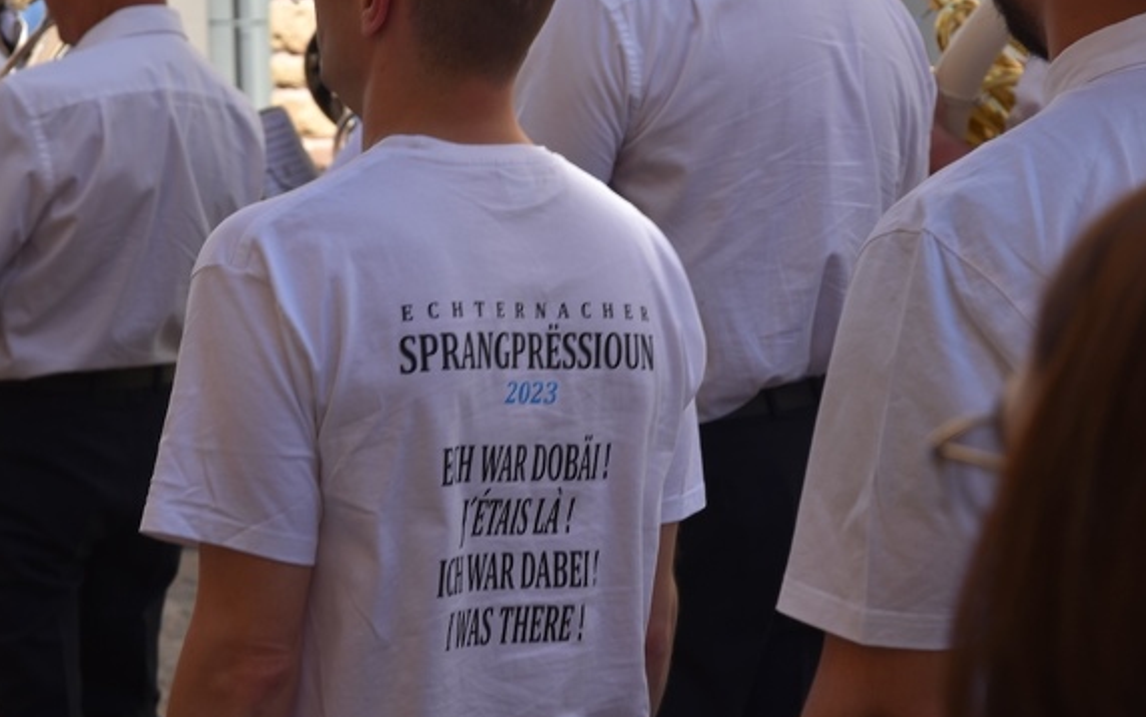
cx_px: 525
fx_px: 3749
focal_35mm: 120
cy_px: 444
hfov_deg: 17.4
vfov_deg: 10.9
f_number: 8
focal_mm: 85
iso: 280
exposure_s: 1/250
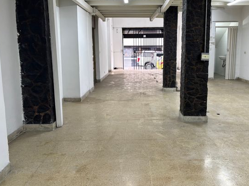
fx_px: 230
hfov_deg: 56.7
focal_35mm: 32
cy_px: 83
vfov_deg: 44.1
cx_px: 140
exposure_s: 1/60
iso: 80
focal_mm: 5.96
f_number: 1.6
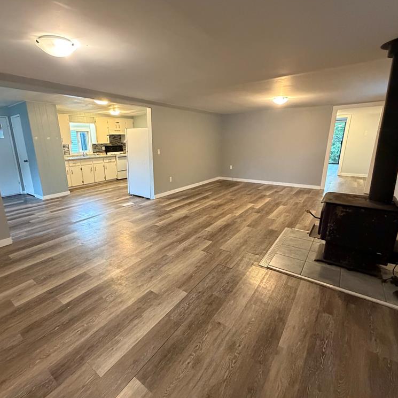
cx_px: 171
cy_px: 199
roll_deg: +1.7
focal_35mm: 17
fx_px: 221
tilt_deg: -15.7
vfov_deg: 84.0
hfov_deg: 83.5
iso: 640
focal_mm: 2.22
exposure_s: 1/60
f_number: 2.2
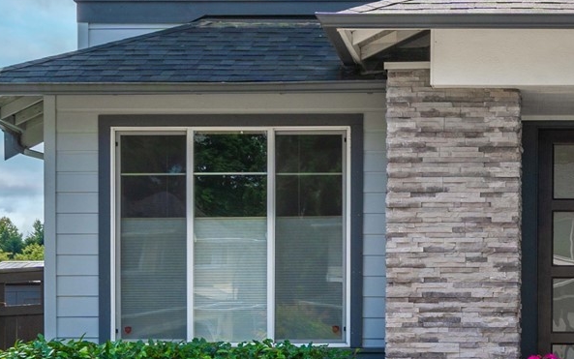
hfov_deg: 28.9
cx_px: 429
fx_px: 1095
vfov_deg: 18.6
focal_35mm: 70
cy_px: 130
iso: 125
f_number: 9.5
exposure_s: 1/125
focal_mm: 24
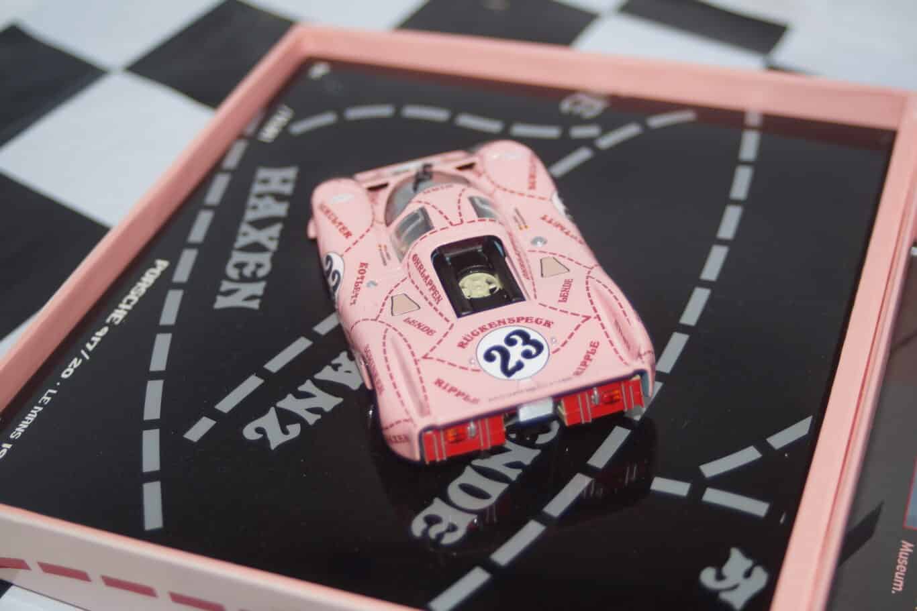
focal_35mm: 60
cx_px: 458
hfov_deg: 33.4
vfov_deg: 22.6
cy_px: 306
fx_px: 1528
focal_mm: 40
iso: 125
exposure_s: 1/160
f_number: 4.5
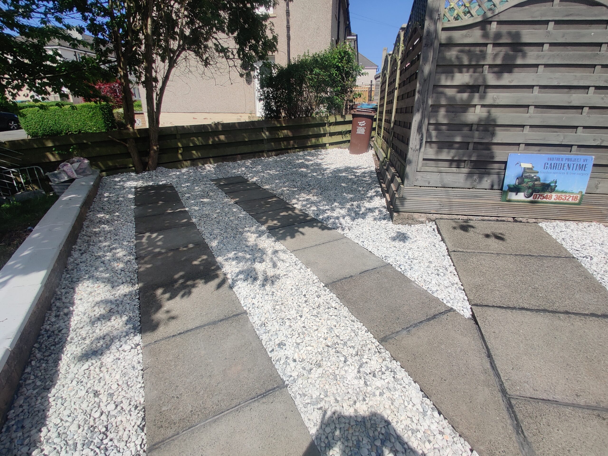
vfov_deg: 89.9
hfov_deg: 106.2
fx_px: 228
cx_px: 304
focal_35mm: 13
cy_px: 228
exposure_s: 1/1982
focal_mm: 2.25
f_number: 2.2
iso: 100
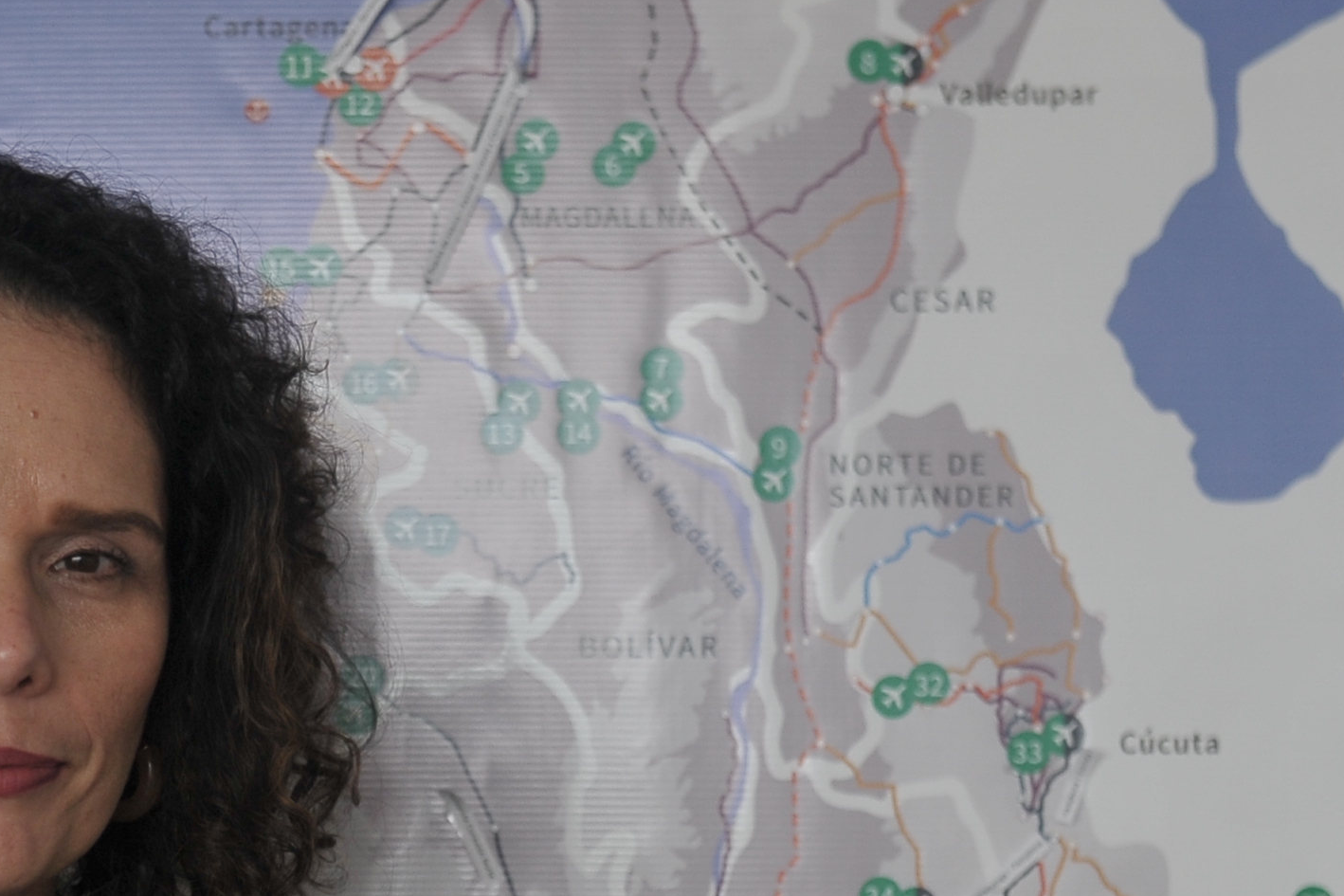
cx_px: 474
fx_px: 3919
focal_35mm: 105
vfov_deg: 12.7
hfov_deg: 19.4
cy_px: 1051
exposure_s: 1/500
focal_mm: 35
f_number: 2.8
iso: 500
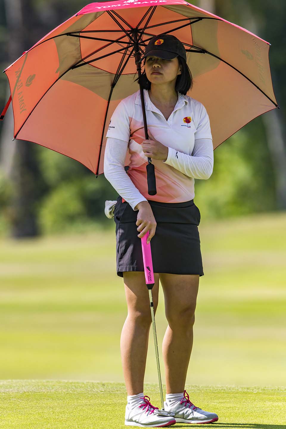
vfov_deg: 3.2
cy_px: 214
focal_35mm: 650
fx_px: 7745
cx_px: 143
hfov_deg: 2.1
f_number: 8
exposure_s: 1/2500
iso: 1100
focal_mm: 650
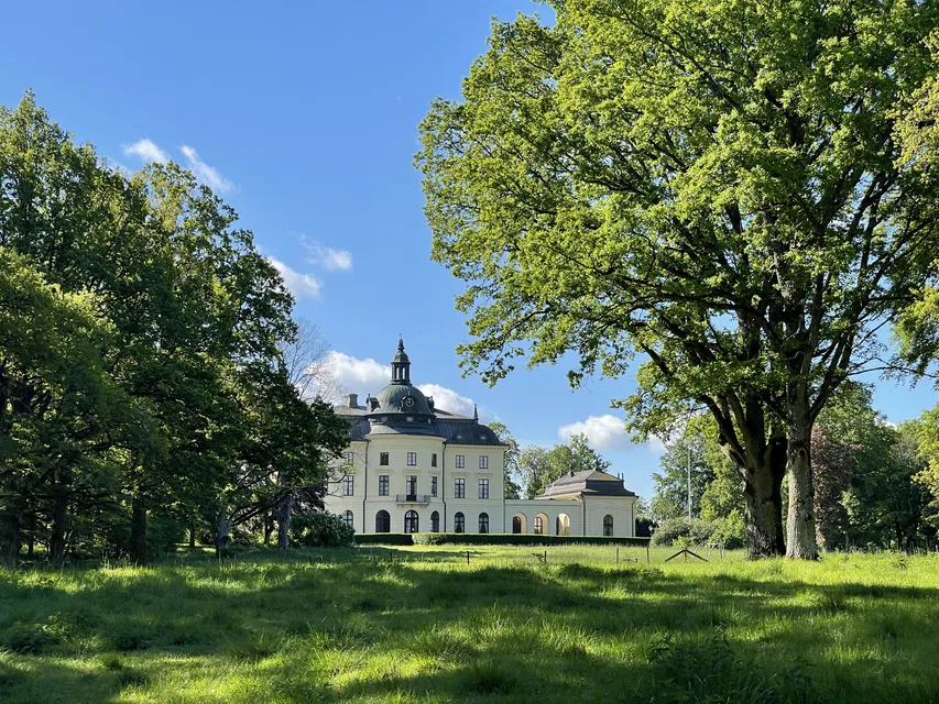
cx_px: 470
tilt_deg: +8.0
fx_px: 1736
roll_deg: -0.4
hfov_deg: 30.3
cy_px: 352
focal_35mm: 64
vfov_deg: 22.9
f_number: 2.2
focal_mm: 7.5
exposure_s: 1/874
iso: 20
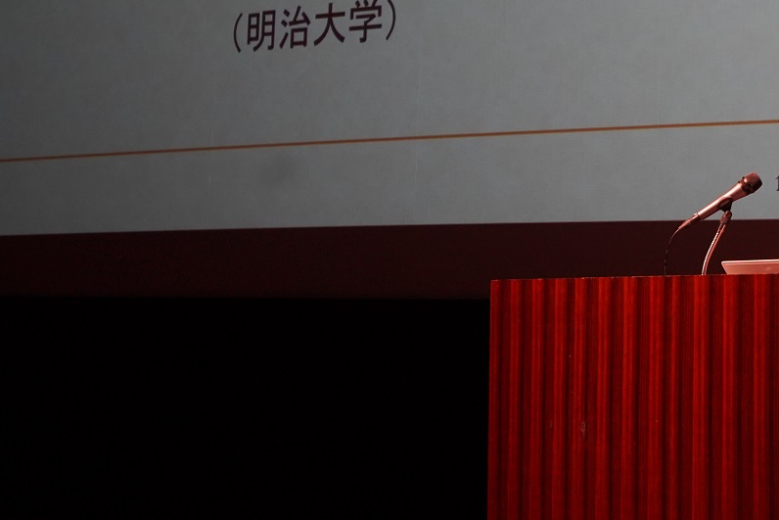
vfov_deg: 12.0
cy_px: -28
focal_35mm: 113
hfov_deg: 18.0
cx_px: 536
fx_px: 2445
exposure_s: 1/160
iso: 2000
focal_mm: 50
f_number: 4
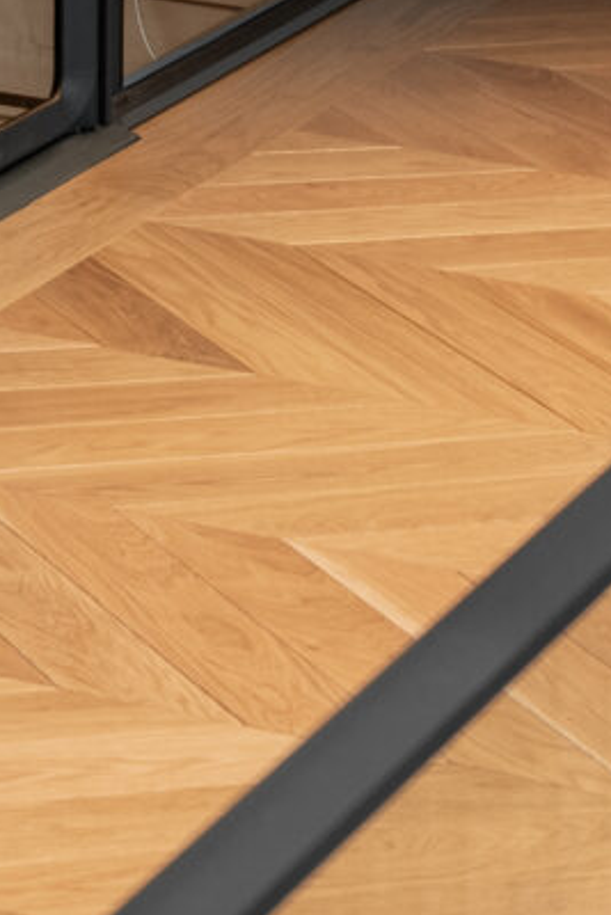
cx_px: -665
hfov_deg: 6.3
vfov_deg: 9.0
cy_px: -1128
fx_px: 5367
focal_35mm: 211
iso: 200
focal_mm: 33
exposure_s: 1/3
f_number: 8
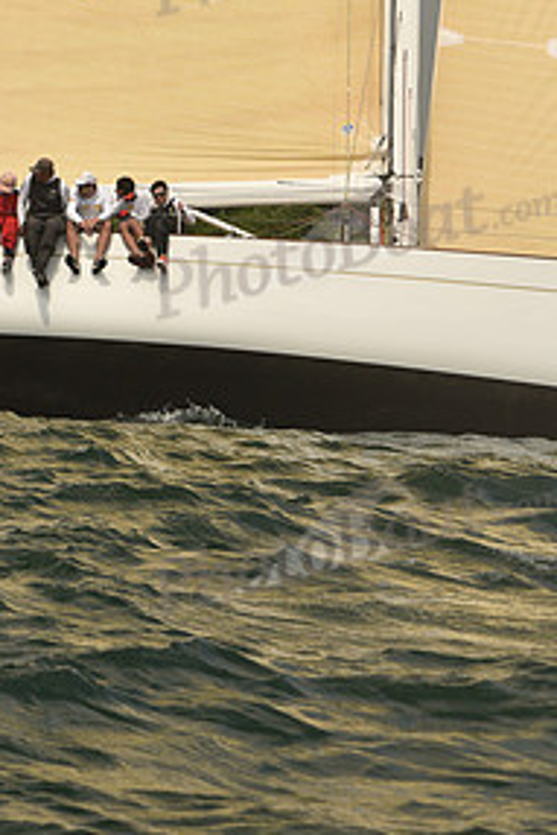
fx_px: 4613
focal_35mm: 199
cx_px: 1
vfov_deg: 10.3
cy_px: 134
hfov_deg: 6.9
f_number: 7.1
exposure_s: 1/640
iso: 250
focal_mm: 98
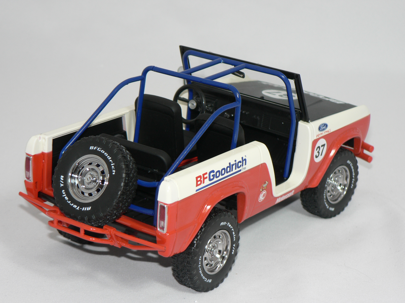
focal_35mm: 89
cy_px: 152
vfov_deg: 16.6
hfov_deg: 22.0
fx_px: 1041
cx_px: 202
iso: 80
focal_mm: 14.9
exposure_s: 1/60
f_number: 3.2
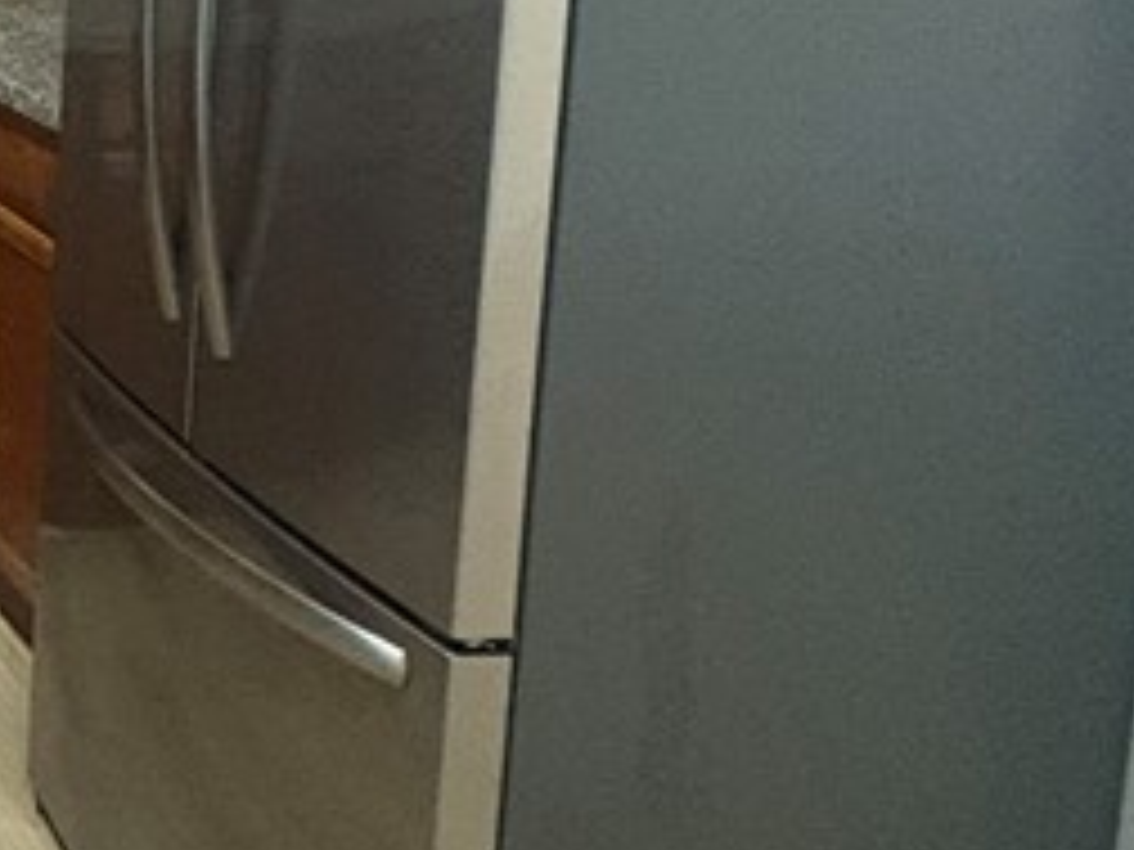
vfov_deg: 23.7
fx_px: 1867
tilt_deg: -6.8
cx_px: -706
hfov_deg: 23.9
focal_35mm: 57
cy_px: -126
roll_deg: +1.3
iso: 640
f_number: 2.2
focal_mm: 2.22
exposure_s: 1/40
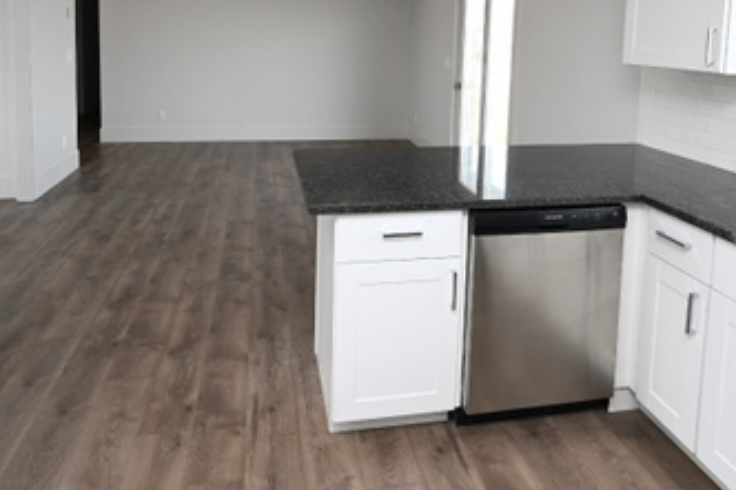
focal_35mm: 27
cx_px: 370
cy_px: 90
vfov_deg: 45.2
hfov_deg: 67.4
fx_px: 552
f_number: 7.1
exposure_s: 1/200
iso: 640
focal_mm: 14
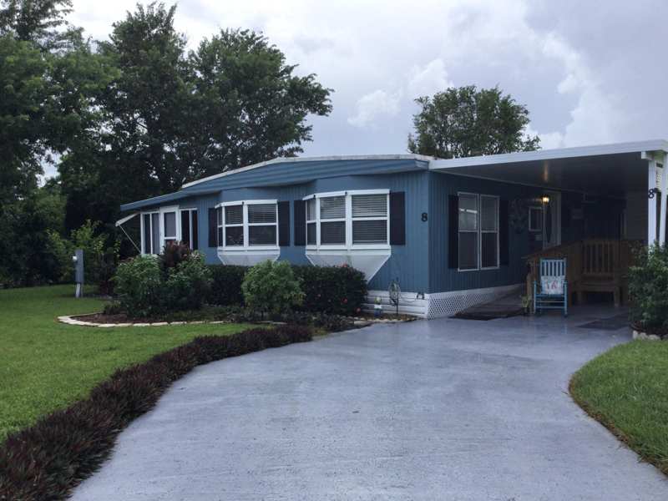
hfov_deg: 58.4
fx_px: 598
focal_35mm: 31
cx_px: 334
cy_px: 250
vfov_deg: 45.4
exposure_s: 1/519
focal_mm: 3.3
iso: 25
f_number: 2.4
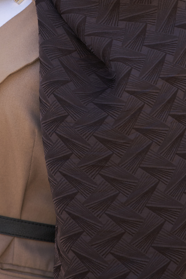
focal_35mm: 470
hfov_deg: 2.9
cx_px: 35
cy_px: -4
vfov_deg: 4.4
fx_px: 3641
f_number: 4.5
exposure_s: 1/200
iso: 200
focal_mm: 200
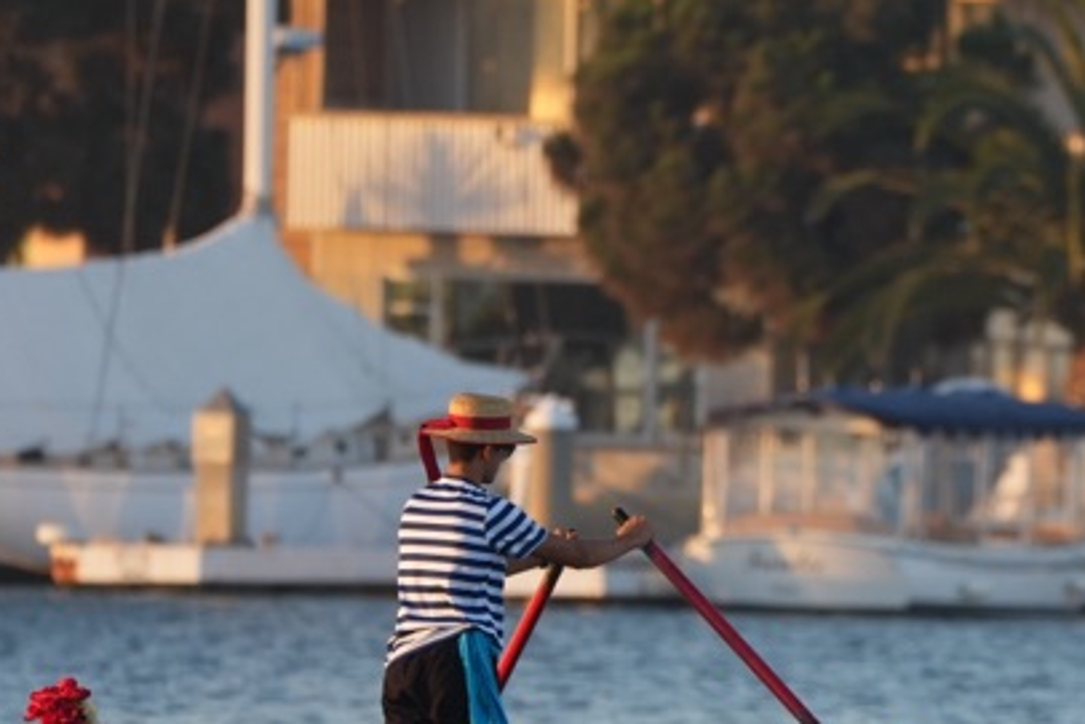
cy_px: 617
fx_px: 35635
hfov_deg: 1.7
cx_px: 1117
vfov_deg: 1.2
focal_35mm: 1182
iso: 640
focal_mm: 400
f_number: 5.6
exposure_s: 1/500
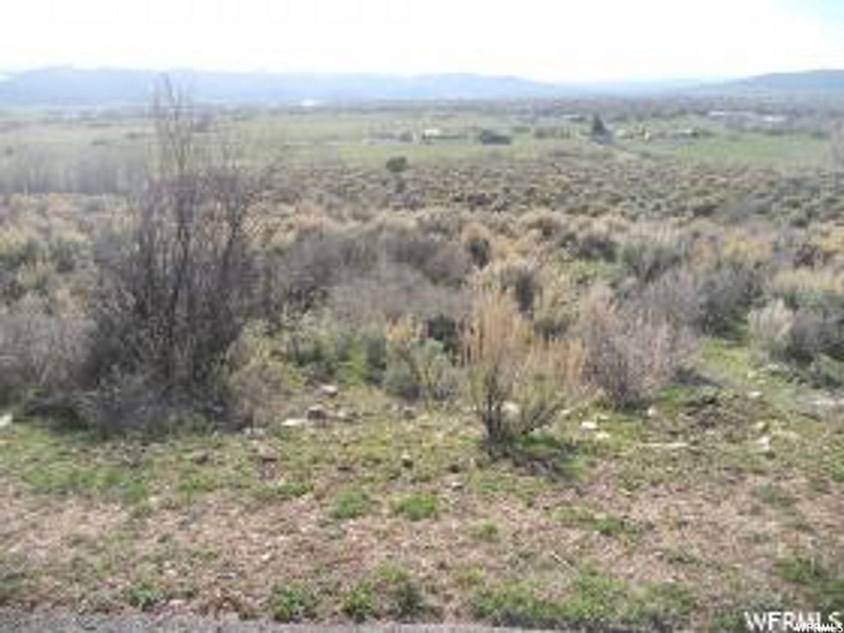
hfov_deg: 65.3
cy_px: 316
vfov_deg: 51.4
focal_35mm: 27
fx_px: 658
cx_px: 422
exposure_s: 1/500
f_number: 3.2
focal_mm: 4.9
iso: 80
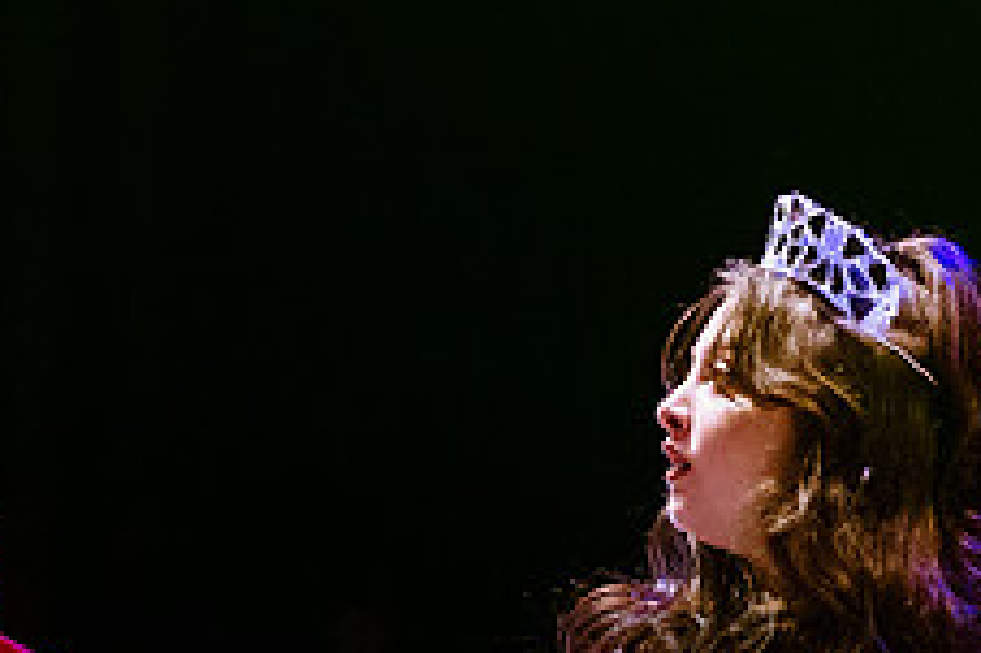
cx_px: 82
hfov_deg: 7.7
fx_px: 7297
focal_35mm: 268
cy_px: 778
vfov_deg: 5.1
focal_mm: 105
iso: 1600
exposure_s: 1/400
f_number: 1.4
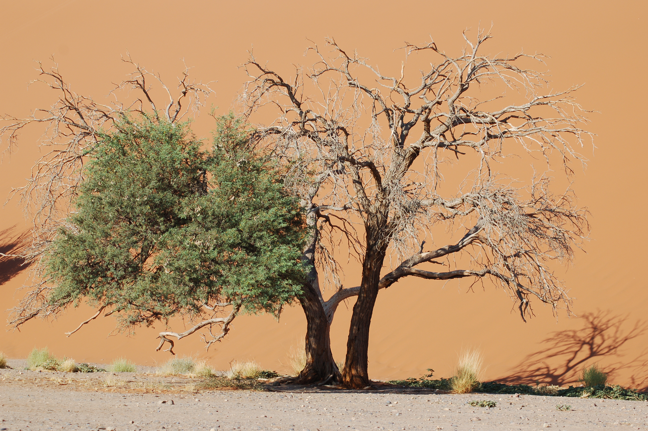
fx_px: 1888
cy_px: 216
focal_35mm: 105
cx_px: 324
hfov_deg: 19.5
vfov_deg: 13.0
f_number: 6.3
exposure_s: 1/640
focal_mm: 70
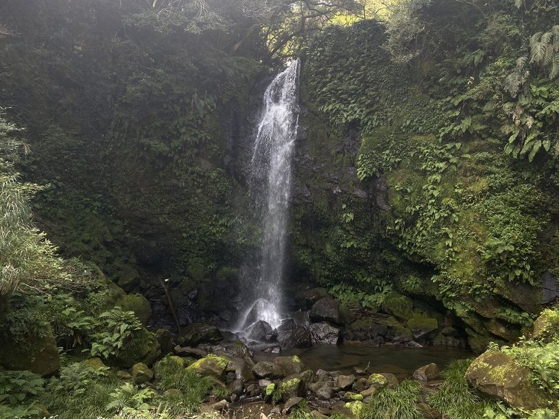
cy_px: 210
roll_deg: -0.9
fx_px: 420
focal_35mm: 26
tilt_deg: +6.5
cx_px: 280
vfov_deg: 53.1
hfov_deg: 67.3
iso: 40
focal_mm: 4.25
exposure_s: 1/122
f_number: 1.8
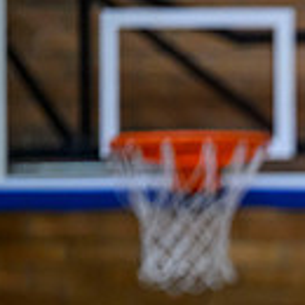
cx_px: 631
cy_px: 431
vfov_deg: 2.6
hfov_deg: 2.6
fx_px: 6609
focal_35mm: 663
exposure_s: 1/1000
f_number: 2.8
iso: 5000
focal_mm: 175
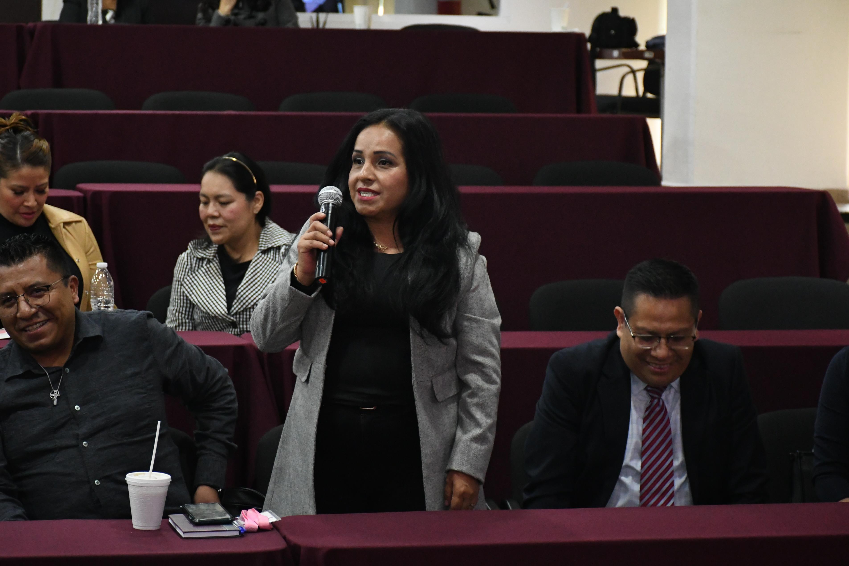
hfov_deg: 17.8
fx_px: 2712
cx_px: 397
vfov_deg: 11.9
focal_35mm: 115
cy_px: 267
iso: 5000
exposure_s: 1/100
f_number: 5
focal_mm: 70
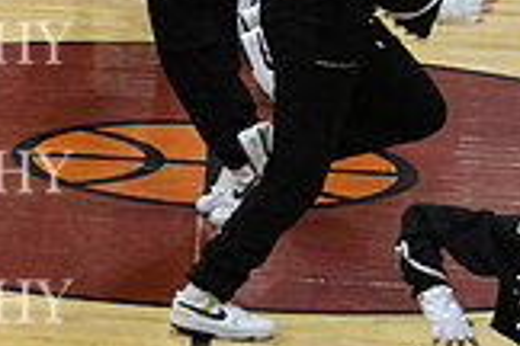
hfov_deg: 5.3
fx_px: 5575
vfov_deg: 3.6
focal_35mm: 386
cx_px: -392
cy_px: 107
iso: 3200
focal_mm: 72
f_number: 3.5
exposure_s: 1/400
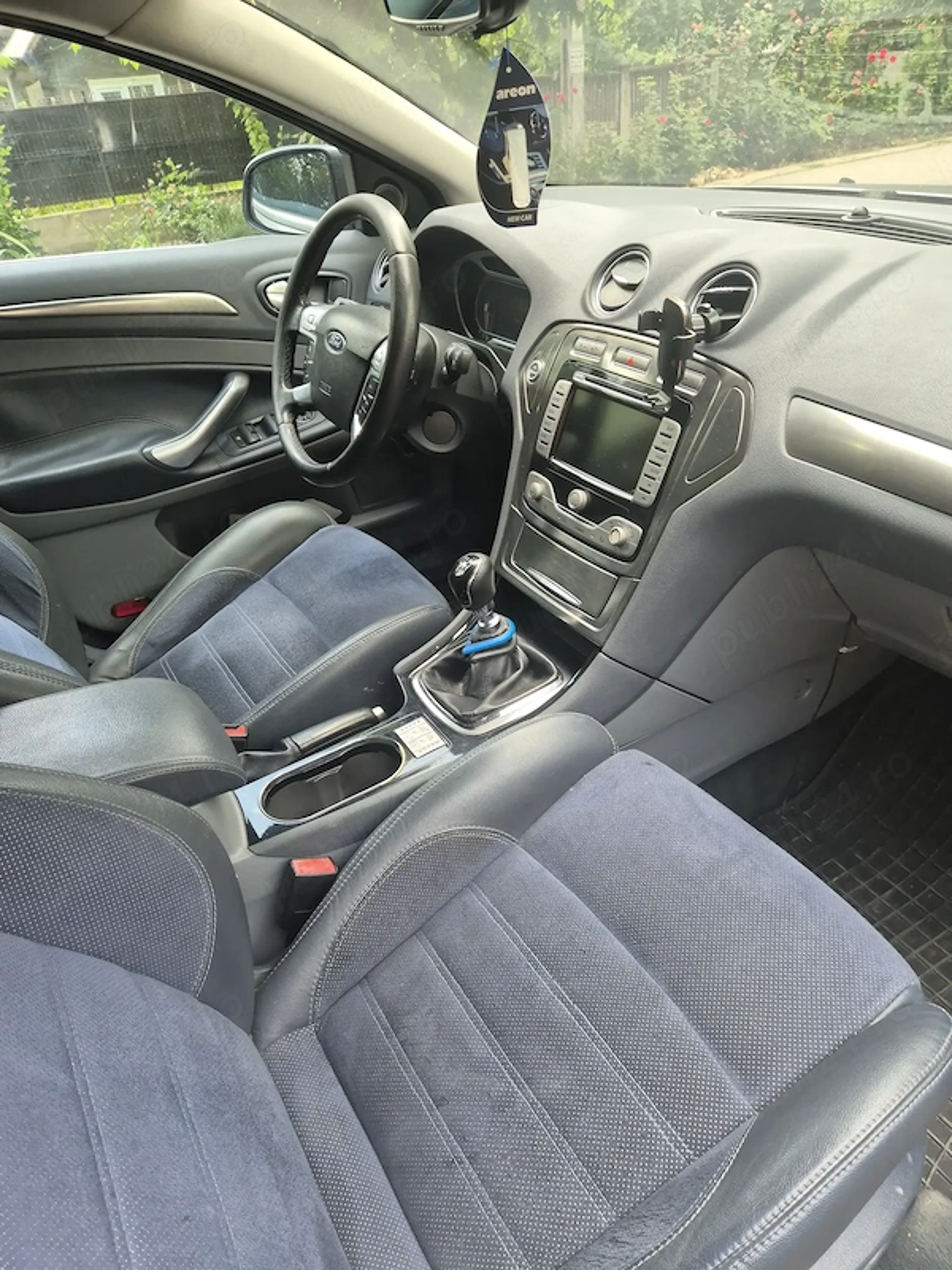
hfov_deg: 58.9
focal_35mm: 23
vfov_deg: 73.9
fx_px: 843
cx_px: 476
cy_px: 635
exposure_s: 1/180
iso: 100
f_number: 1.8
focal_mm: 5.4
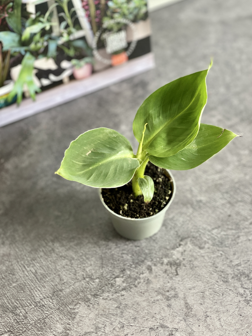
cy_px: 161
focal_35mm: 70
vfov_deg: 27.8
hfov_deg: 21.0
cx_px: 130
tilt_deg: -53.4
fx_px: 679
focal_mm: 7.5
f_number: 2.2
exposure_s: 1/40
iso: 200
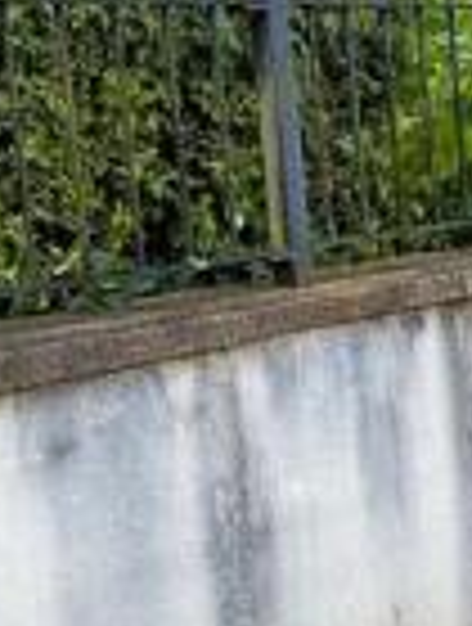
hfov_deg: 12.2
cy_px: 435
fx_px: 1810
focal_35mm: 100
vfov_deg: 19.5
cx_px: 1088
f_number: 1.85
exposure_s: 1/1088
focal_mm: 6.81
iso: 48
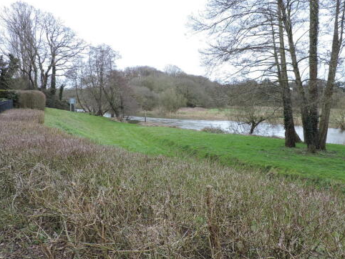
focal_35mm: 29
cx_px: 184
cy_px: 130
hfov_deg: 61.6
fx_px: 289
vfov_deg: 48.3
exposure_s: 1/160
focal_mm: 4.3
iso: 100
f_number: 3
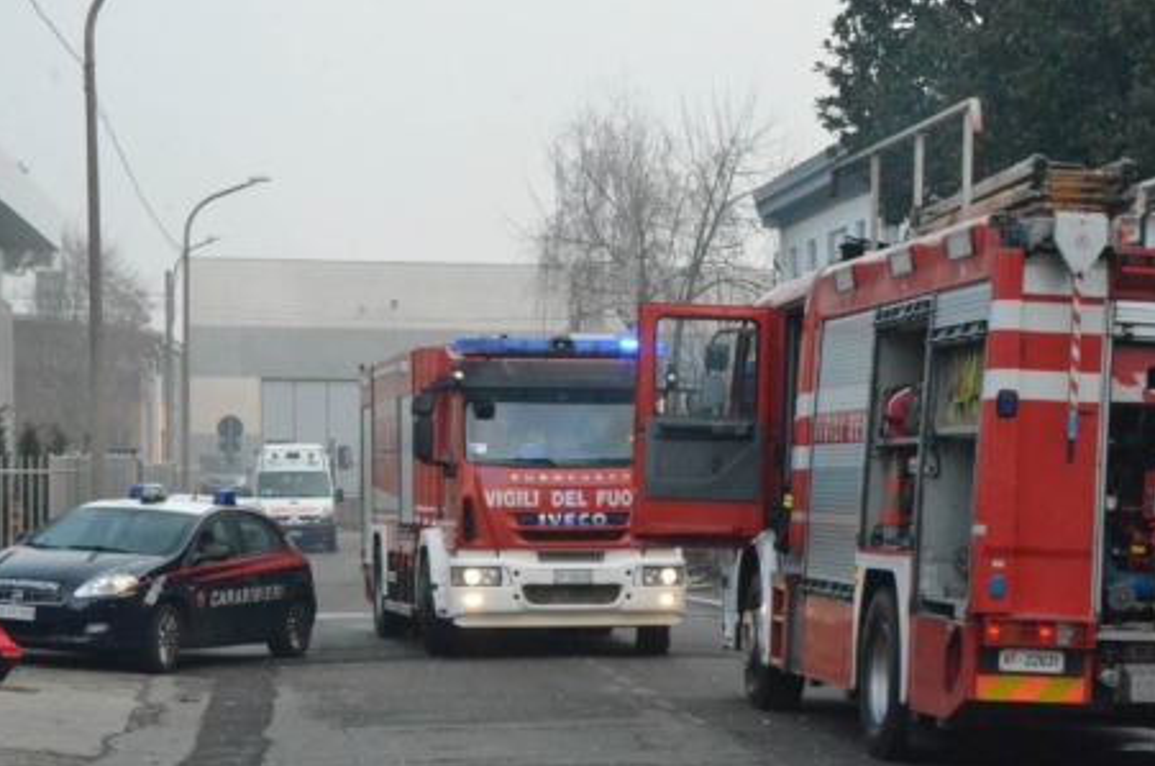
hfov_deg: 21.3
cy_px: 535
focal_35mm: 96
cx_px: 753
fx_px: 3065
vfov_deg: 14.2
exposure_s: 1/1000
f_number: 16
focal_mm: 45
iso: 6400
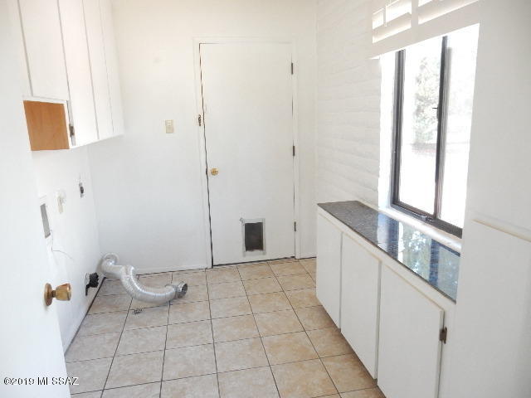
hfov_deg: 69.4
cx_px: 266
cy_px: 199
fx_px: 383
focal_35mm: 25
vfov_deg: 54.9
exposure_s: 1/80
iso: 400
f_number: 3.7
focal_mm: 4.5
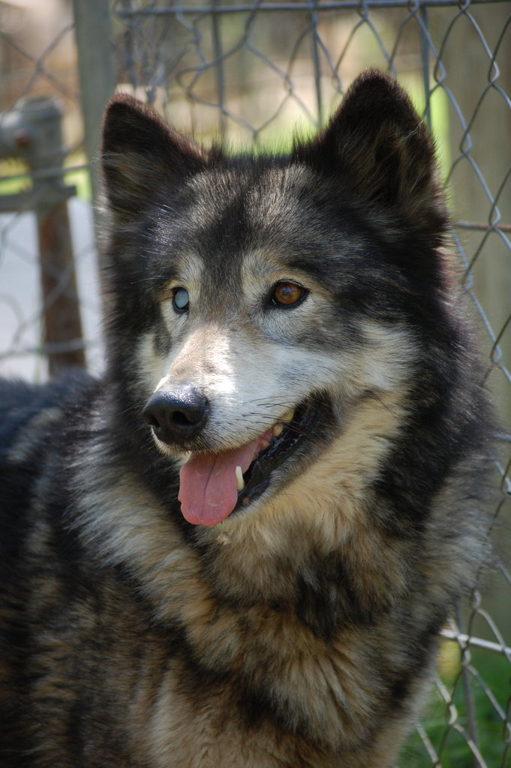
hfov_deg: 7.6
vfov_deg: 11.4
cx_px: 256
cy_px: 384
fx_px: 3839
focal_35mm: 180
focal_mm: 120
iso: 400
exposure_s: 1/250
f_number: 4.8
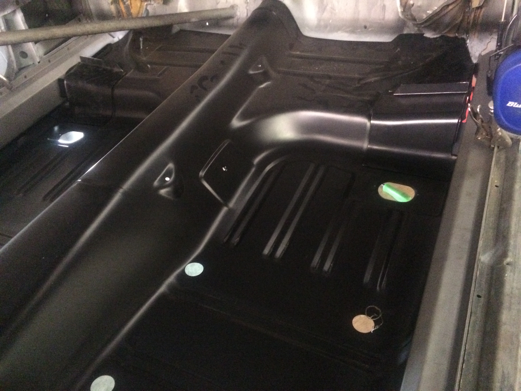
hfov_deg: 60.0
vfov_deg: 46.8
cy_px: 196
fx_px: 452
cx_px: 260
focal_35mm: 30
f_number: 2.2
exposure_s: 1/15
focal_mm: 4.12
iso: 1000
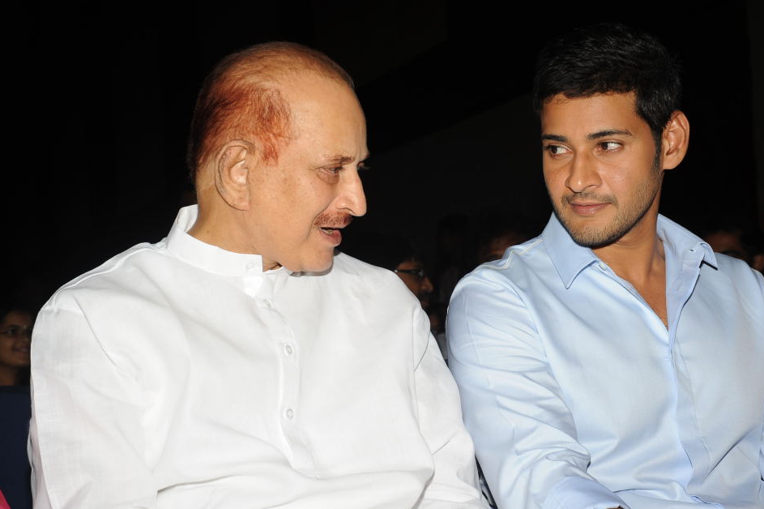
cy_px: 259
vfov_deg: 17.9
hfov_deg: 26.7
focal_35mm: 76
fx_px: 1612
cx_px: 404
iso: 200
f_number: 10
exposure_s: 1/125
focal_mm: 70
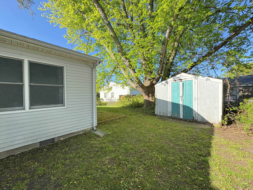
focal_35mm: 14
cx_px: 126
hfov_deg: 102.1
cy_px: 95
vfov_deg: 85.7
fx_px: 102
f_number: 2.2
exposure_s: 1/375
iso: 64
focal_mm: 2.22
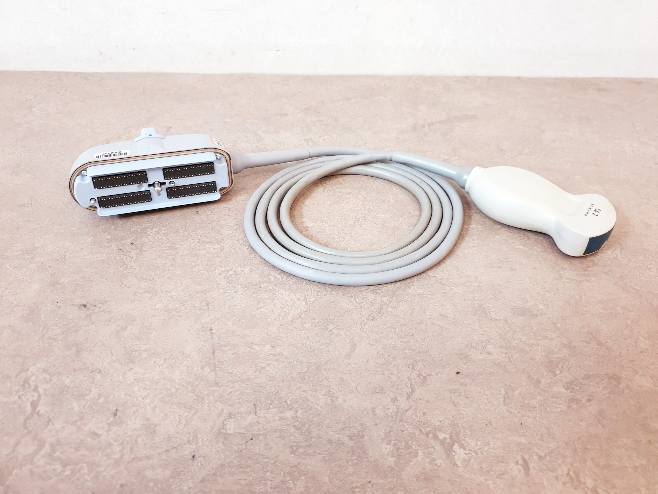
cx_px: 329
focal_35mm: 26
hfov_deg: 67.3
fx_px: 494
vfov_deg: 53.1
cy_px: 247
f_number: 1.5
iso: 320
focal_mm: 4.3
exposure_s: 1/50
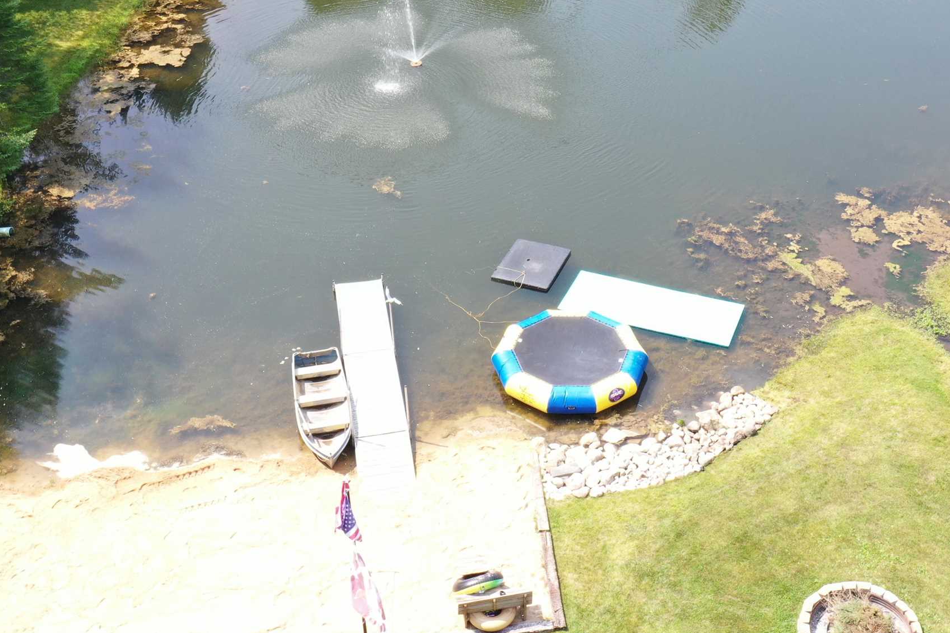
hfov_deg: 38.8
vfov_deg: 26.0
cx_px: 557
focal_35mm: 51
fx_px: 1345
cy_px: 122
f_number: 7.1
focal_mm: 10.26
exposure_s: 1/80
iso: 100
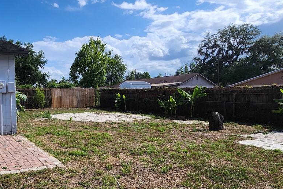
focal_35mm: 28
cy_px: 107
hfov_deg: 62.7
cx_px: 81
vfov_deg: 46.3
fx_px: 220
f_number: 2.2
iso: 32
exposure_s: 1/2083
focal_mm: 1.74
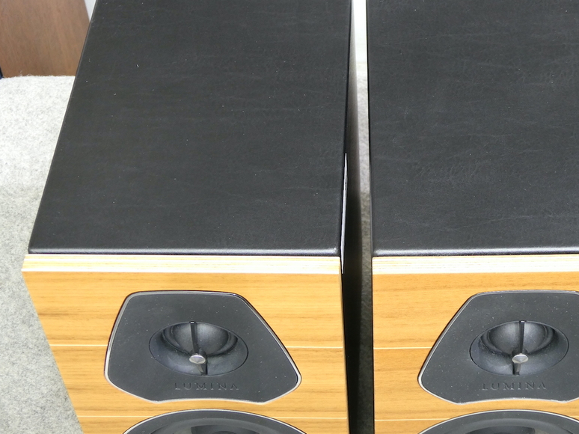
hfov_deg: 28.9
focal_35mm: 67
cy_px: 169
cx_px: 354
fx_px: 1120
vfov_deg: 21.9
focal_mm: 9.6
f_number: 4.1
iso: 200
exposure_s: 1/2.5
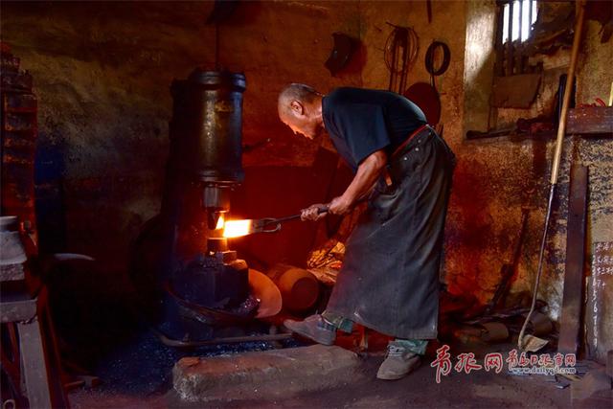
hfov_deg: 50.7
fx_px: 647
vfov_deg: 35.1
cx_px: 306
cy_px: 204
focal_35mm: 38
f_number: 5
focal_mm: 38
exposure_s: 1/125
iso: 2000
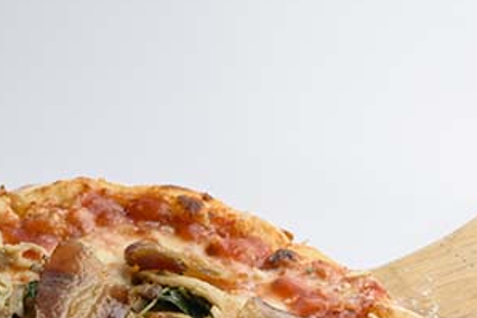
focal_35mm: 274
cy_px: 502
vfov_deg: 5.0
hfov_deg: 7.5
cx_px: 133
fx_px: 3632
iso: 80
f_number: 8.5
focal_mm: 85
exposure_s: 1/200
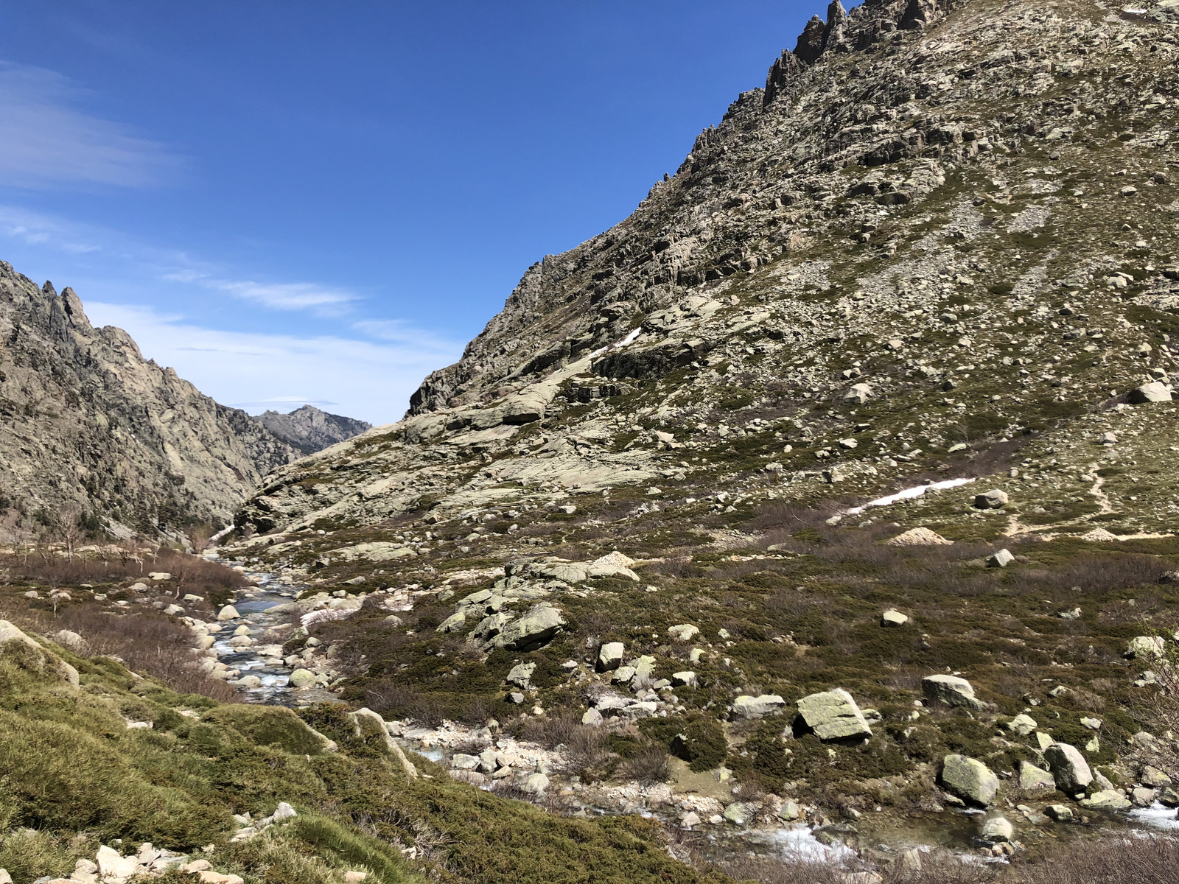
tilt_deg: -0.1
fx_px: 954
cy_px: 442
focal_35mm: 28
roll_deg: -0.4
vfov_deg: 49.7
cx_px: 590
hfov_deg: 63.4
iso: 20
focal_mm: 4
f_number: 1.8
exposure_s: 1/1845
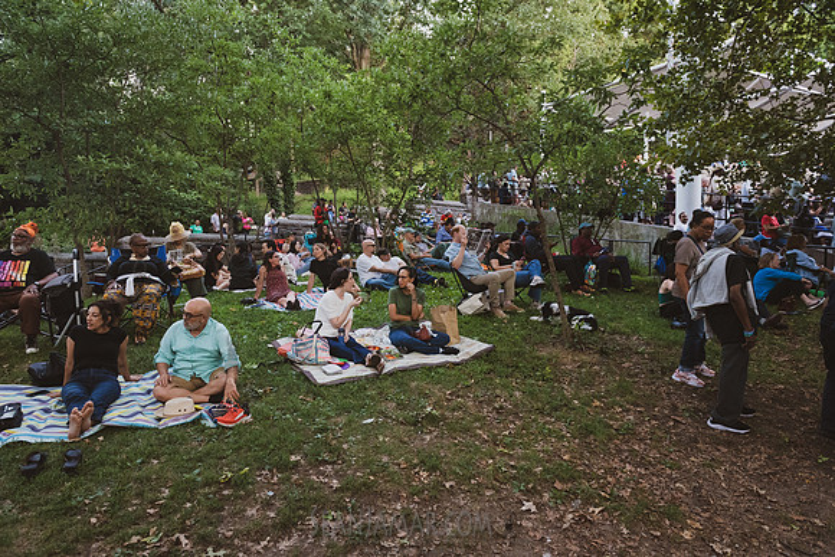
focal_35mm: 24
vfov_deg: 53.2
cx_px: 418
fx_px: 557
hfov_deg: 73.7
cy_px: 278
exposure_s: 1/250
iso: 4000
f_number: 3.5
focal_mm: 24
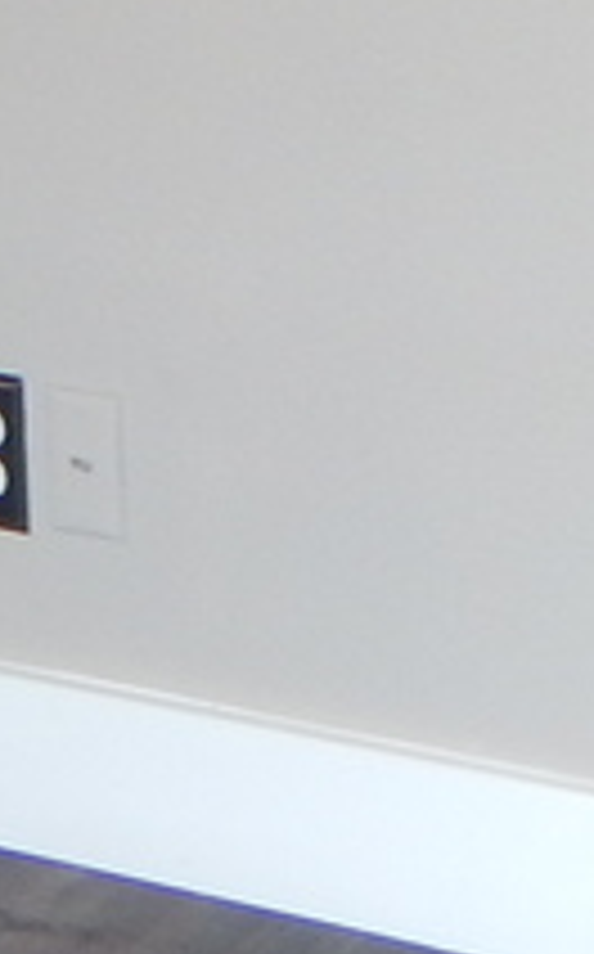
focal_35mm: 173
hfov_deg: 7.6
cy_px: -900
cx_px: 315
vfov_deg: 11.1
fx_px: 4493
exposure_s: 1/30
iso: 140
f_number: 2.8
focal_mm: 4.3
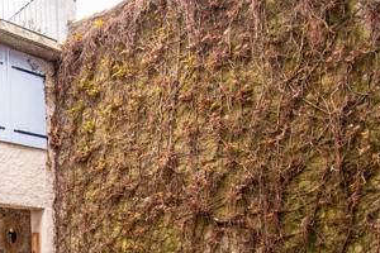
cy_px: 246
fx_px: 422
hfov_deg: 39.5
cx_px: -39
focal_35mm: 40
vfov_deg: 31.2
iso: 160
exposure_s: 1/100
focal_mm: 10
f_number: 5
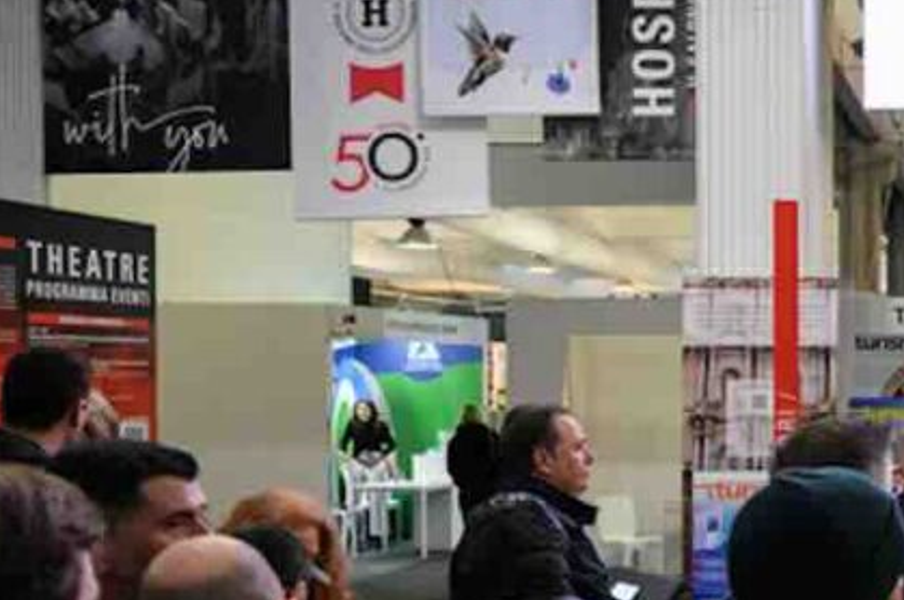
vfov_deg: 22.9
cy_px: 381
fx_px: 1479
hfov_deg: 29.8
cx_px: 1046
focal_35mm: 59
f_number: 4
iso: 2000
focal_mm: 24
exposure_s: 1/160
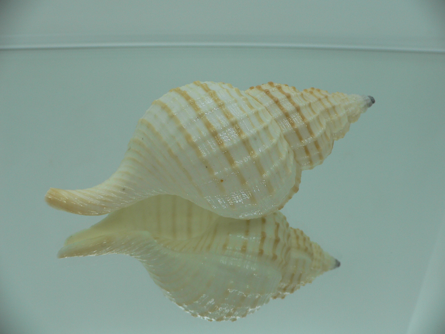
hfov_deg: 52.6
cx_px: 222
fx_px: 450
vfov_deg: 40.7
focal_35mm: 35
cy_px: 167
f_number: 2.8
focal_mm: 4.6
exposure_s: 1/60
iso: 80
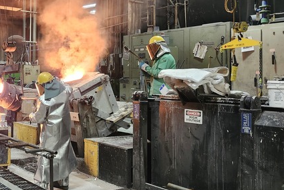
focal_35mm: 45
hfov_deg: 39.8
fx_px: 355
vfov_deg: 29.8
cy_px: 71
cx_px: 19
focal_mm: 5.54
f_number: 1.8
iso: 320
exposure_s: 1/120
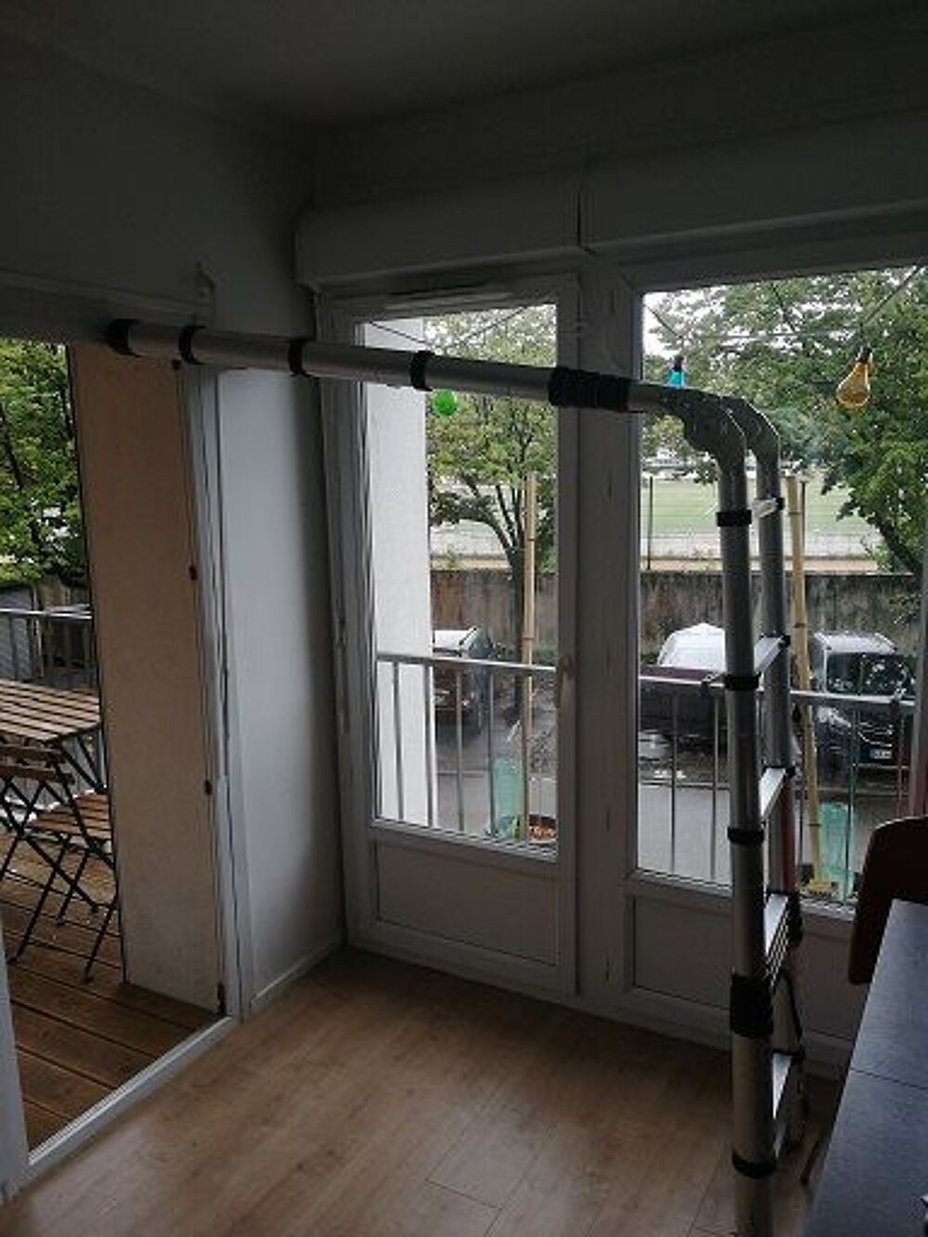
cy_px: 618
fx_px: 965
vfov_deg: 65.3
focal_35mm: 27
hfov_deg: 51.4
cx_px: 464
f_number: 1.8
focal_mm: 3.95
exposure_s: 1/100
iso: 80
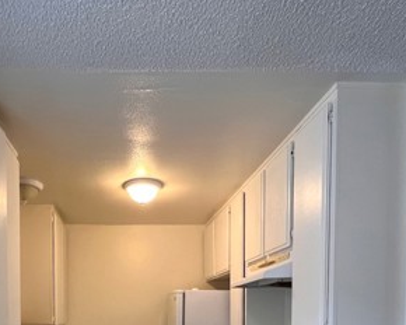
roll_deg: +0.3
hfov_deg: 60.4
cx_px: 127
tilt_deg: -2.1
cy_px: 326
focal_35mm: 28
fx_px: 336
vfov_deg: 43.9
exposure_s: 1/120
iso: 160
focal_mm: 1.57
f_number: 1.8
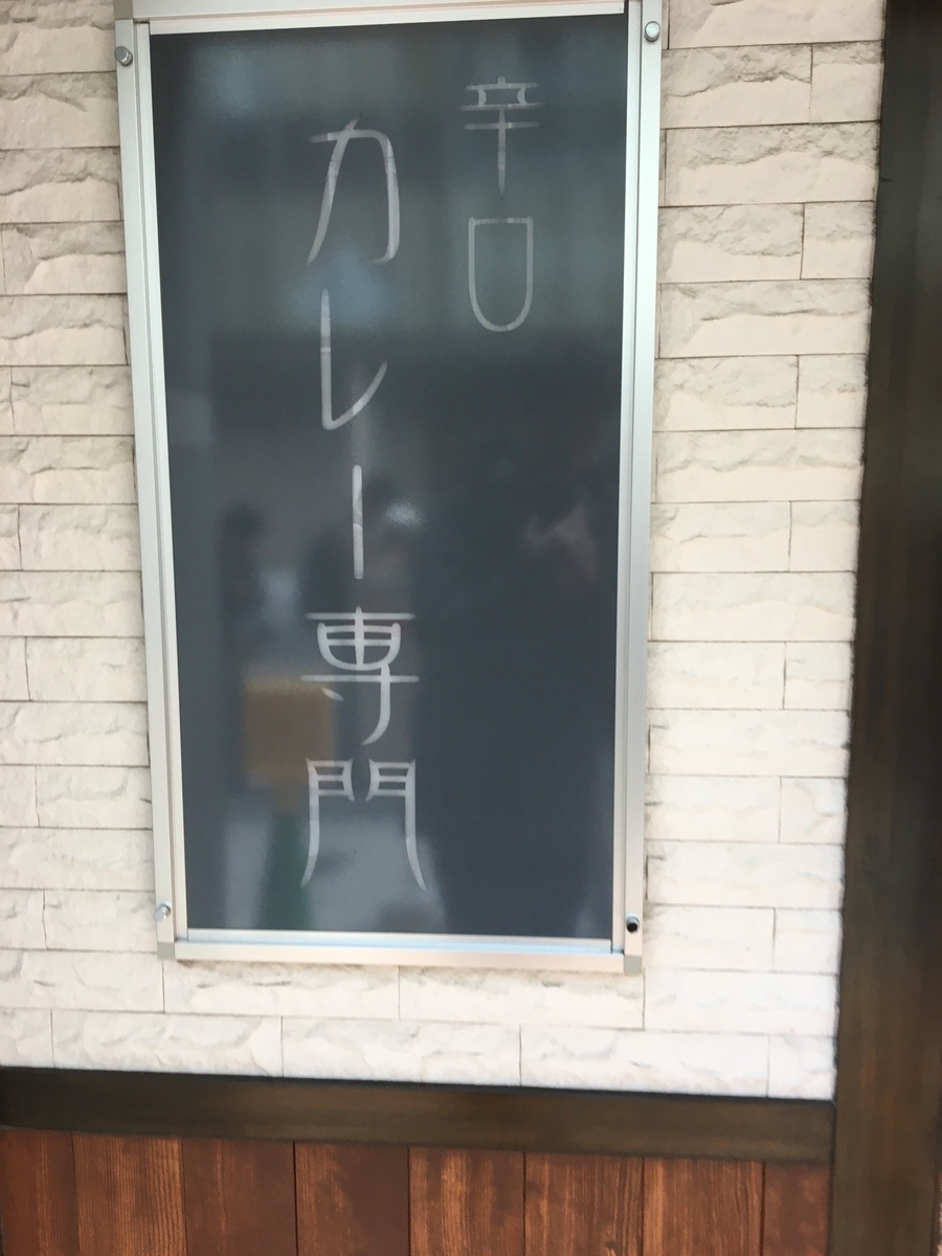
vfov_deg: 61.7
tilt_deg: -13.8
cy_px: 628
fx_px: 1052
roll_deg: +0.3
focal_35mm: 29
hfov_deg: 48.2
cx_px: 471
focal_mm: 4.15
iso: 32
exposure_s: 1/30
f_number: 2.2
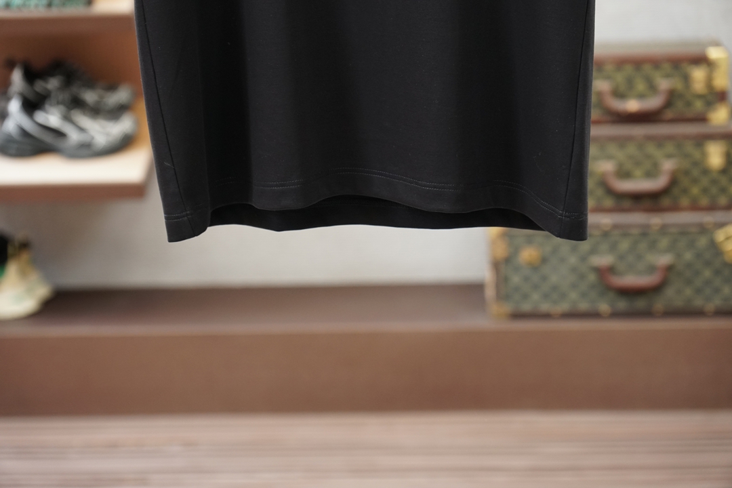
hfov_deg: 20.3
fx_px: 2043
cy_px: 244
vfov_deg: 13.6
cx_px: 366
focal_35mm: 100
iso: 800
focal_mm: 67
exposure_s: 1/125
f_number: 3.5
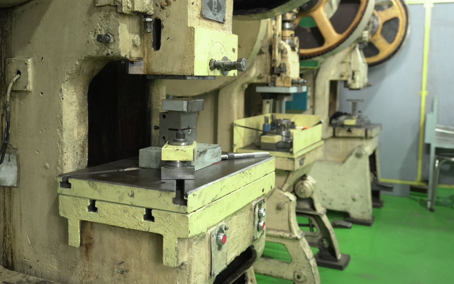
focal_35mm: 39
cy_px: 124
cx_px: 233
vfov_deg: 32.7
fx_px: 483
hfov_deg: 50.4
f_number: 4.5
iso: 1250
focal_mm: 24
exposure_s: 1/40
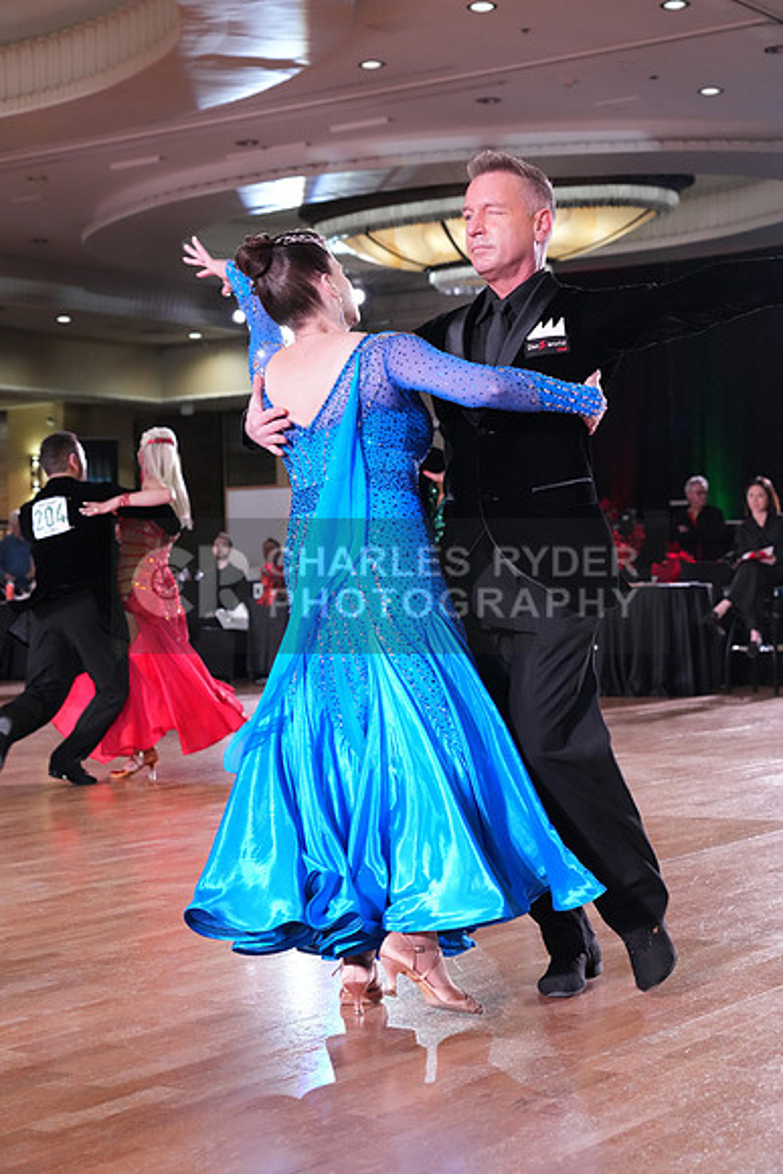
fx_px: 2054
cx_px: 392
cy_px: 587
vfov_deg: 31.9
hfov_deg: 21.6
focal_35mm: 63
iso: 5000
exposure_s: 1/320
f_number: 5
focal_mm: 63
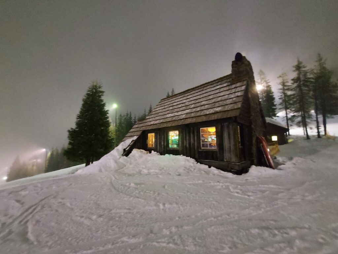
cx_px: 169
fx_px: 127
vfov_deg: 89.9
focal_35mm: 13
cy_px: 127
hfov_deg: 106.2
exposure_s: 1/10
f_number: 2.2
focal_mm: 1.74
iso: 1000
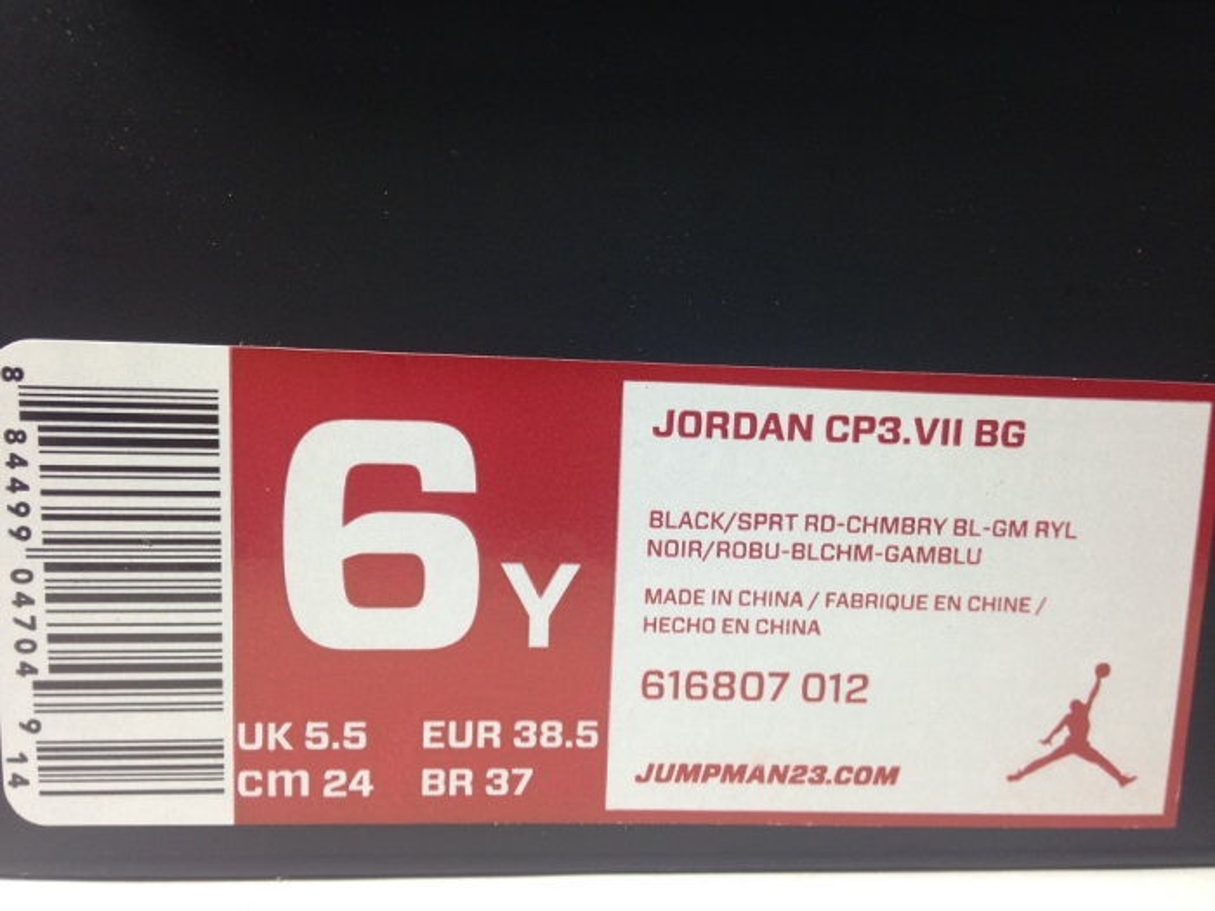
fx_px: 1158
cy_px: 456
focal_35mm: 33
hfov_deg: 55.4
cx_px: 608
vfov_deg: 42.9
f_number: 2.4
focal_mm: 4.13
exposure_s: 1/60
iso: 64
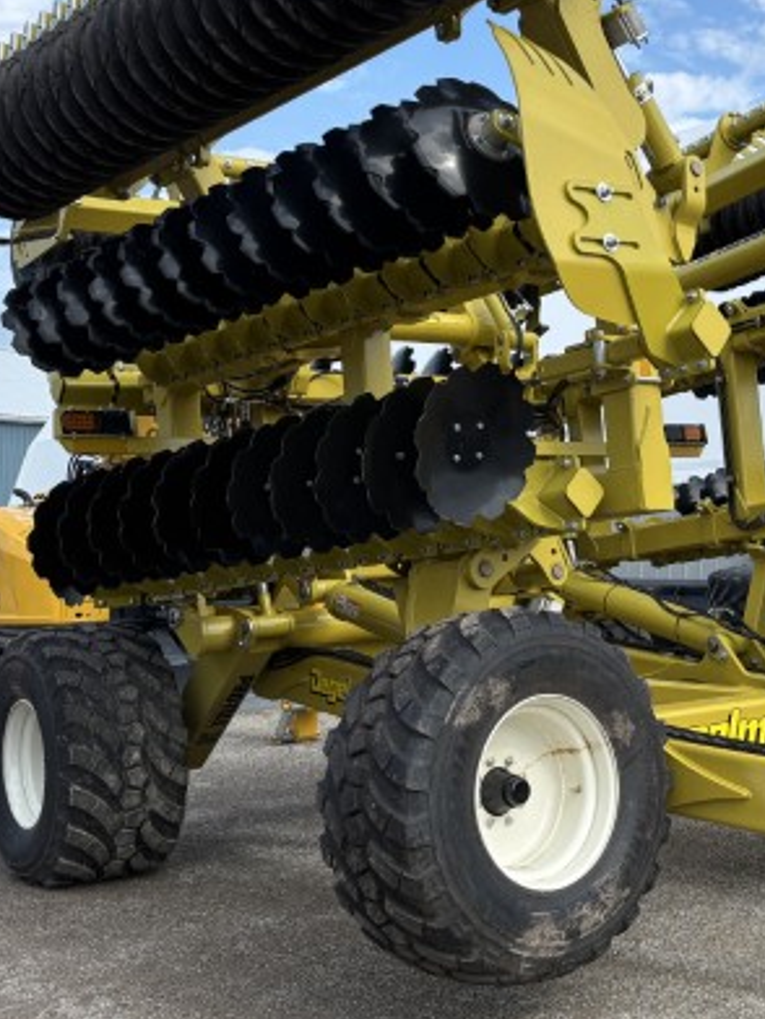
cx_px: 708
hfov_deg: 26.5
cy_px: 434
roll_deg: -0.7
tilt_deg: +2.9
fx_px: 1562
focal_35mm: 53
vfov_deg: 36.1
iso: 50
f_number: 1.6
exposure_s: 1/1984
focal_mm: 5.96
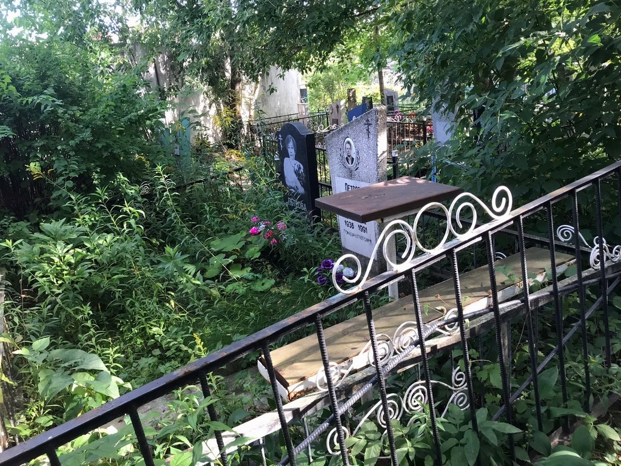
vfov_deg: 49.7
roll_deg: +7.4
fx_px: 502
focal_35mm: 28
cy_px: 233
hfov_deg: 63.4
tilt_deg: -16.6
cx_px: 310
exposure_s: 1/100
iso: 32
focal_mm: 3.99
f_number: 1.8
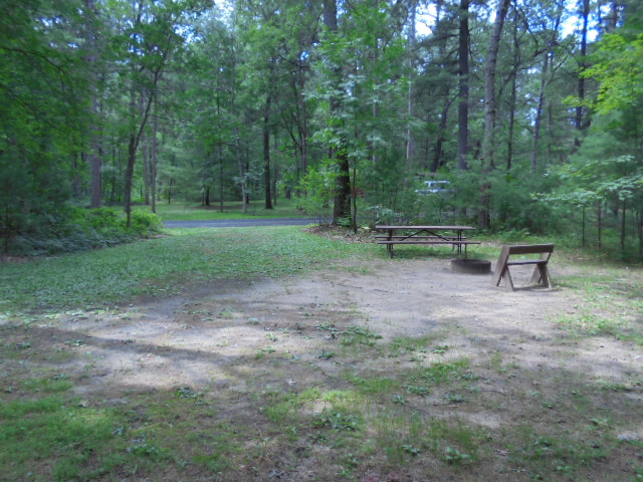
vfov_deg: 53.1
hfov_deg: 67.3
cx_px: 322
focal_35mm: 26
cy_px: 241
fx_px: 483
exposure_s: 1/60
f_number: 3.5
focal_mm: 4.6
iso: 100
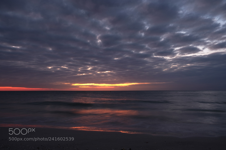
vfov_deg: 47.9
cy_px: 75
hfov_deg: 67.4
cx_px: 113
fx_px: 169
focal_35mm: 27
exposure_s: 1/1.3
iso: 100
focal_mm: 18
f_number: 2.8
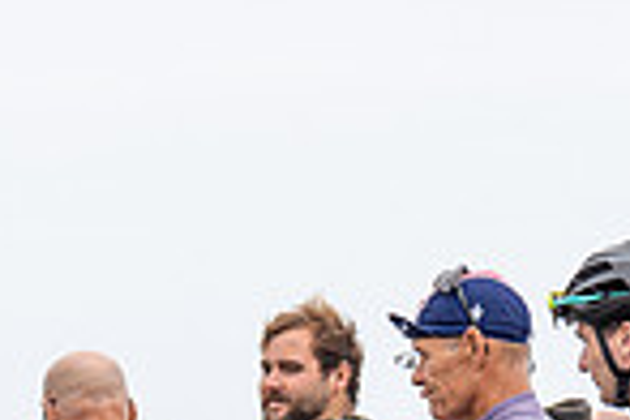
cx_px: -330
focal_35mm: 589
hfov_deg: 3.5
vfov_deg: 2.3
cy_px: 568
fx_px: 10307
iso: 320
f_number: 3.5
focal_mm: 104
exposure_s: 1/1000
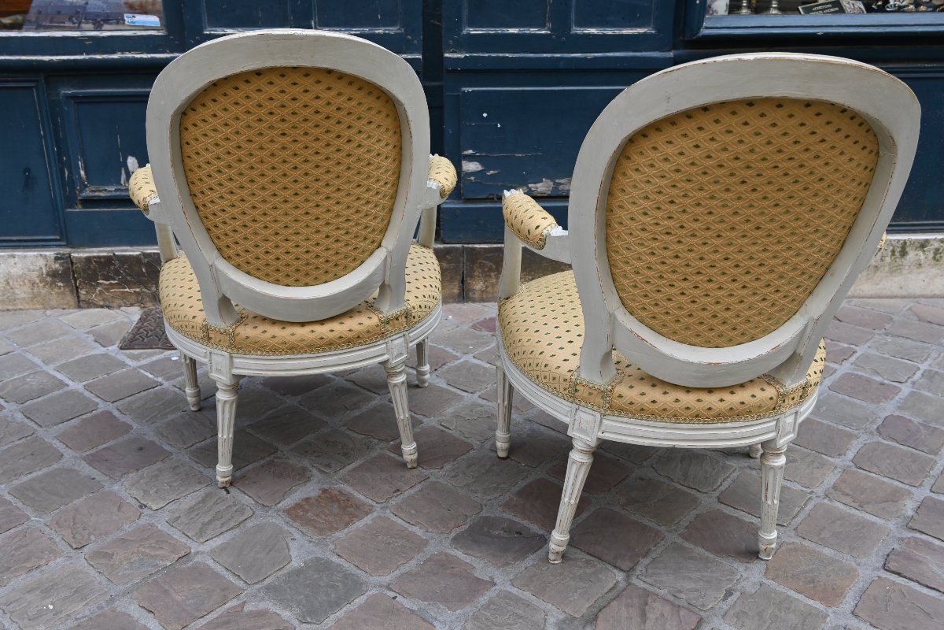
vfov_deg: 39.1
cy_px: 315
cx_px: 472
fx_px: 885
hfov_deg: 56.1
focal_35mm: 34
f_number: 5.6
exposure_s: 1/125
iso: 100
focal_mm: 22.5
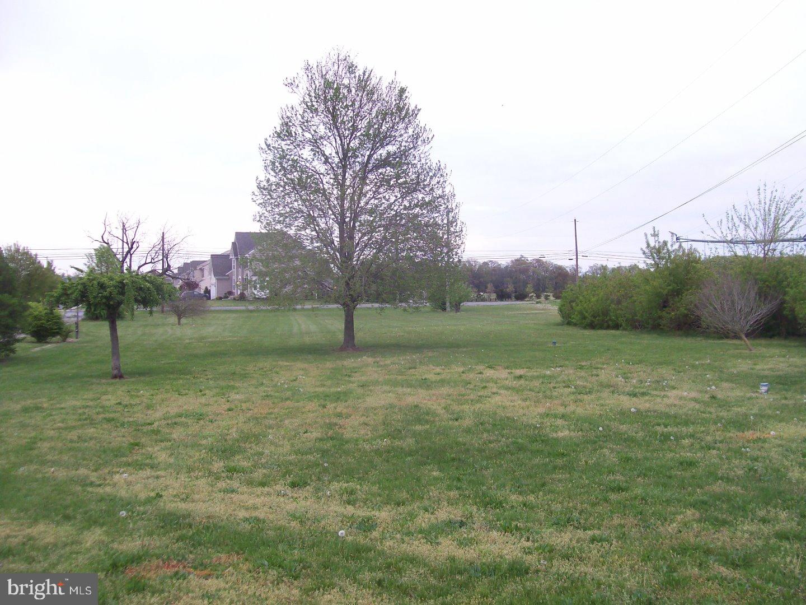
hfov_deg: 51.4
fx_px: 838
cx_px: 403
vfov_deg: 39.7
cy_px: 302
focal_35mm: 36
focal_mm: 6
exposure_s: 1/91.1
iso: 80
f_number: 2.7
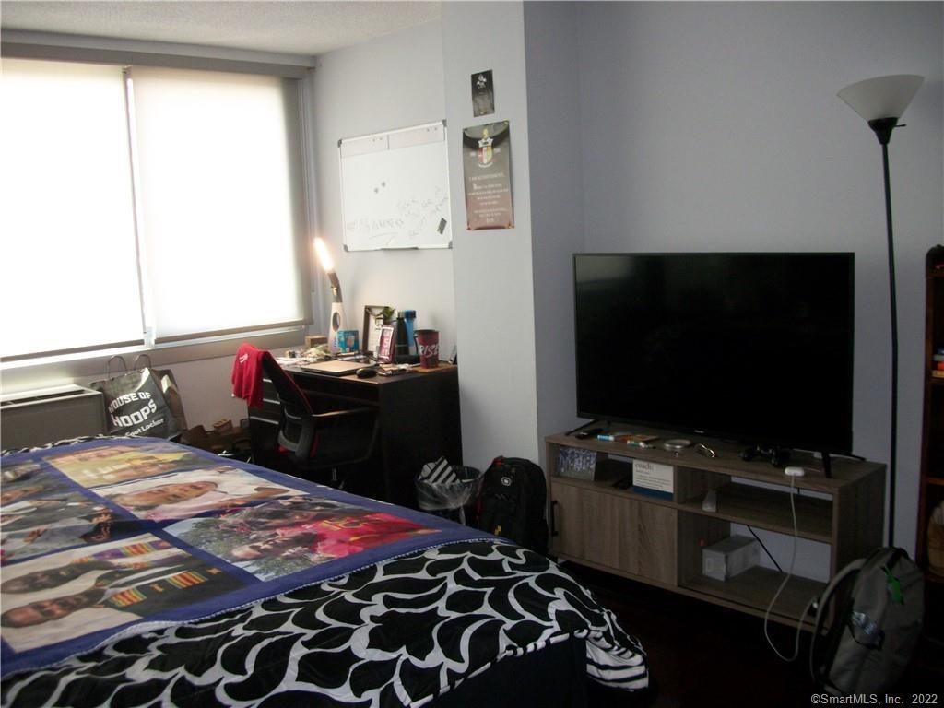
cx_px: 472
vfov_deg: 44.2
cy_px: 354
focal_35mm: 32
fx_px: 873
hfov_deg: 56.8
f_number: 2.9
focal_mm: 5.7
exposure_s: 1/60
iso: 160
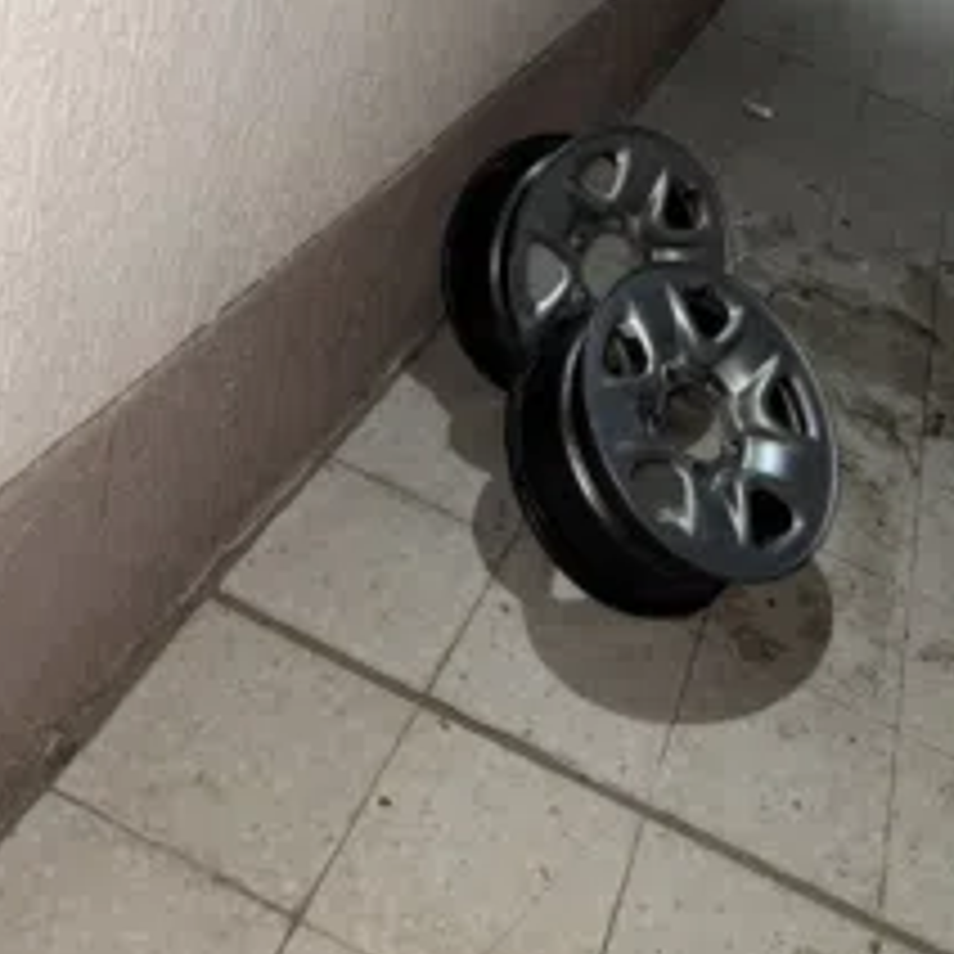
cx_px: 644
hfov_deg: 41.3
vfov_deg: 39.3
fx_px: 1247
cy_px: 122
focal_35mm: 40
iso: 100
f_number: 1.78
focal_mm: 6.76
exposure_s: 1/11
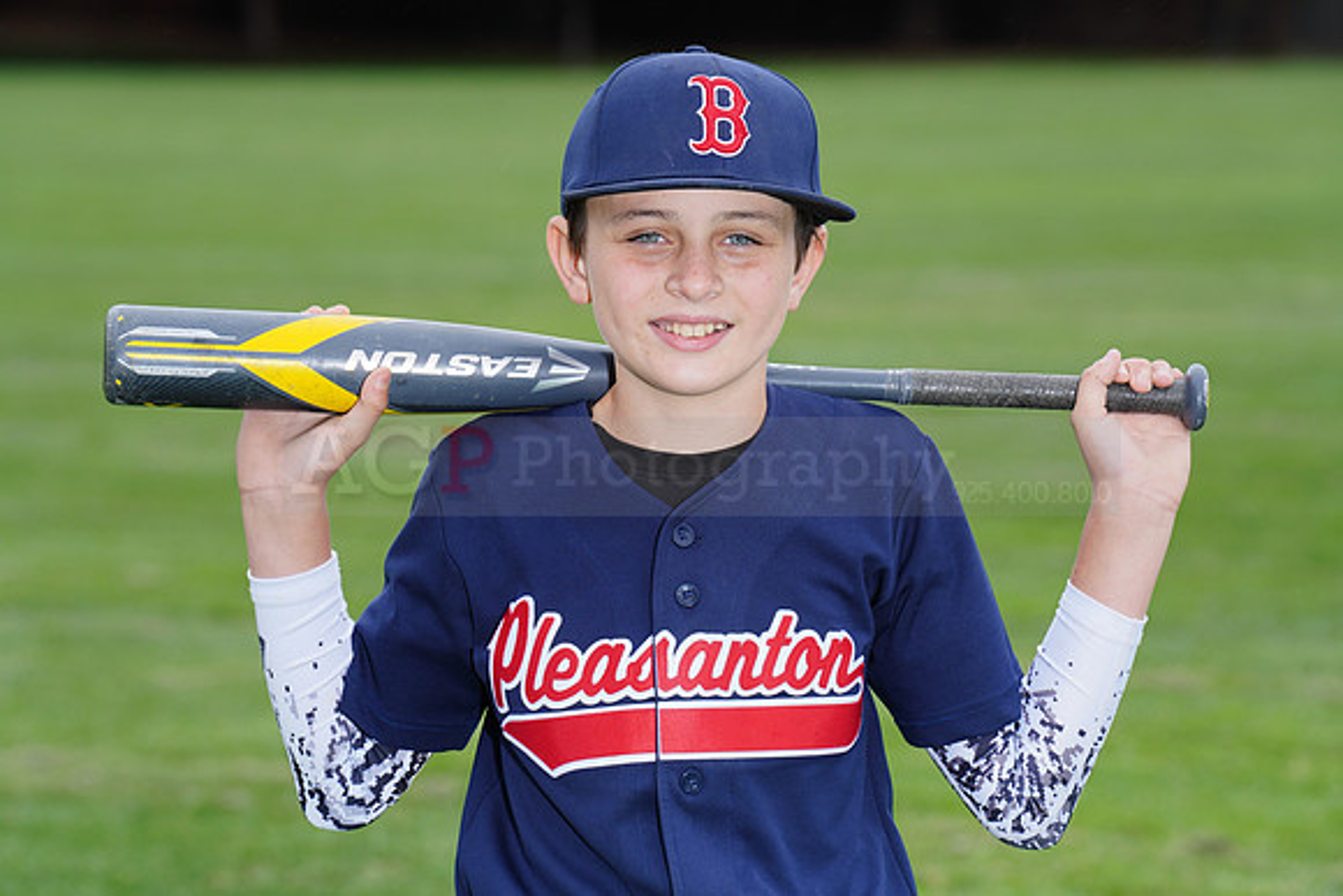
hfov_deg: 10.9
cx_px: 672
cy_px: 448
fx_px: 7052
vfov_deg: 7.3
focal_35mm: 189
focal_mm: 189
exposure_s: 1/250
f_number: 8
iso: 200
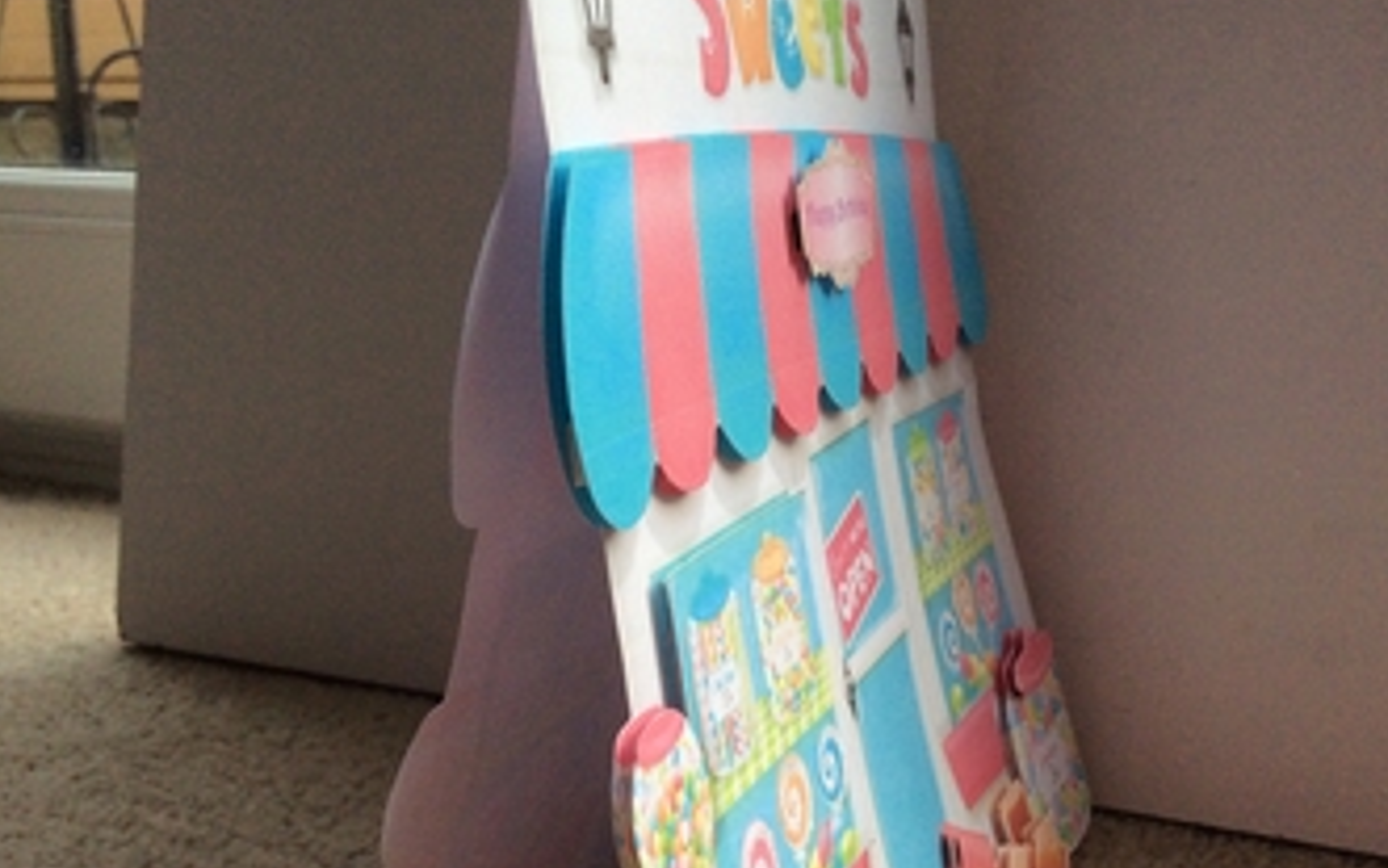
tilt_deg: -16.2
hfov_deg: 43.5
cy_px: 554
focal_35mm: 46
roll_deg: +0.9
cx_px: 704
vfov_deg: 27.9
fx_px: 1740
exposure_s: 1/100
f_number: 2.4
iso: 64
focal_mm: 3.3
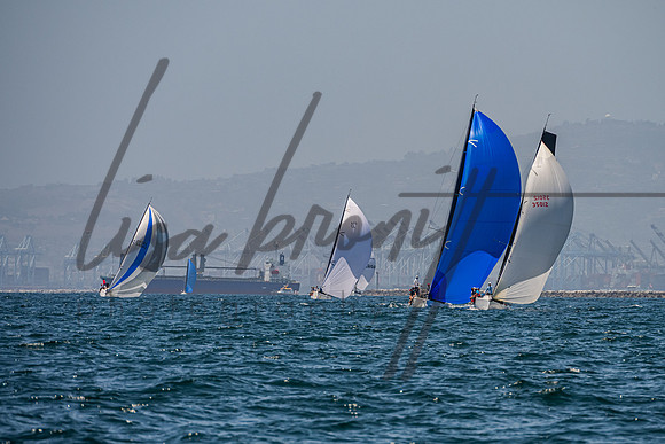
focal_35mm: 396
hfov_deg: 5.2
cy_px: 222
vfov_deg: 3.5
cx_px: 365
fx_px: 7319
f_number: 8
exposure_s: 1/2000
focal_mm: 290
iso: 400
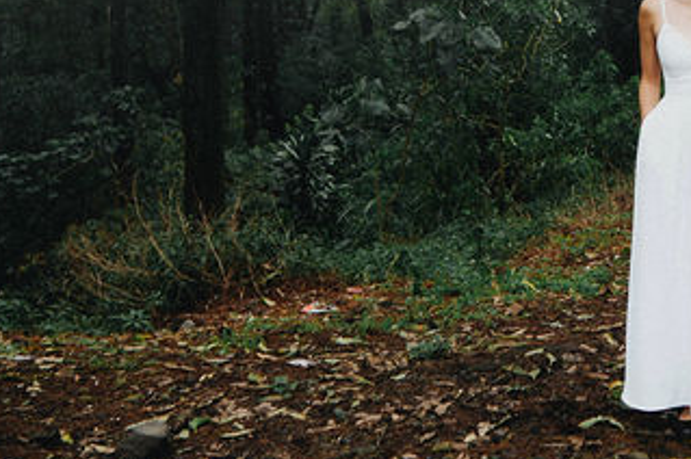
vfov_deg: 14.8
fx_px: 1611
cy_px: -285
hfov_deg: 23.3
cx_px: 673
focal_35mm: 84
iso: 100
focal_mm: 24
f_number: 2.2
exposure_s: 1/400
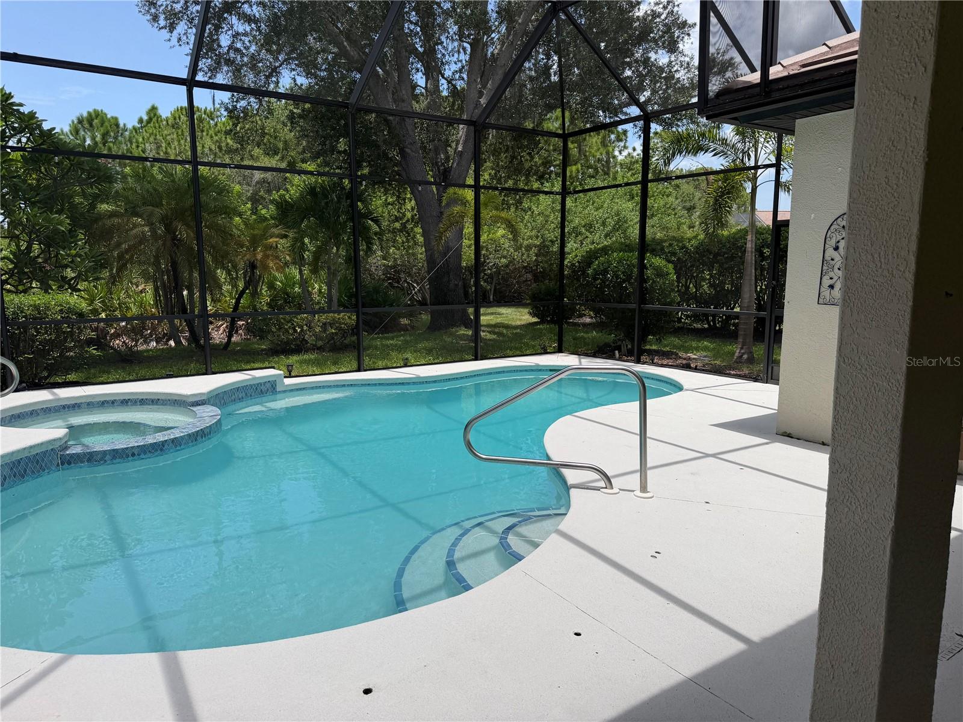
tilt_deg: -8.8
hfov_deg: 71.6
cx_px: 482
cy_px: 361
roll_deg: -0.3
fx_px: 668
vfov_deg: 56.8
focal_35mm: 24
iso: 80
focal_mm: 6.76
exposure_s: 1/3145
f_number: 1.78
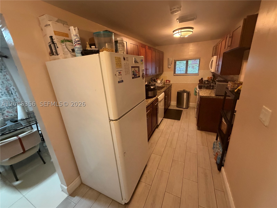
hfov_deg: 102.1
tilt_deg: -19.1
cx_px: 138
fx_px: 112
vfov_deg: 85.7
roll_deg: +4.1
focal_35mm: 14
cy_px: 104
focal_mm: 2.22
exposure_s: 1/60
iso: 400
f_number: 2.2
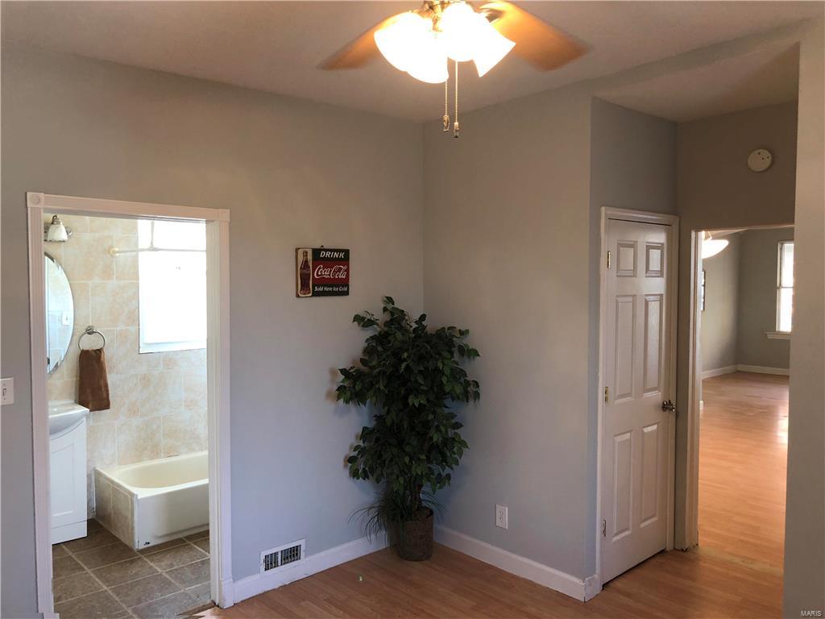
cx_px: 412
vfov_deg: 48.2
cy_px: 310
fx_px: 691
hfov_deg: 61.7
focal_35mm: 29
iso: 40
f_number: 1.8
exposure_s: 1/15
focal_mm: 3.99
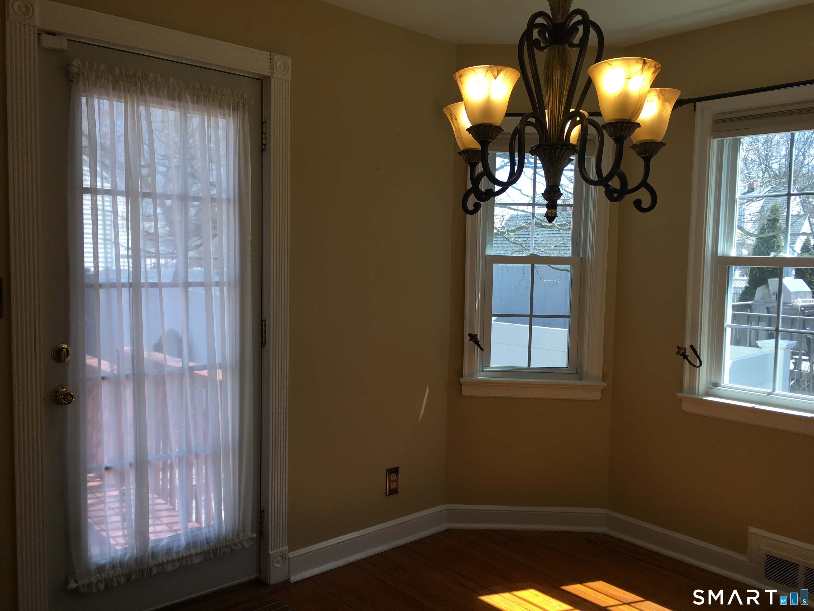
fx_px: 682
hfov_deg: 61.7
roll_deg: -1.7
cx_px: 407
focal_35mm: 29
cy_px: 306
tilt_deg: -4.6
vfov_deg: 48.2
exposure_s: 1/159
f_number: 2.2
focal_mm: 4.15
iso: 25
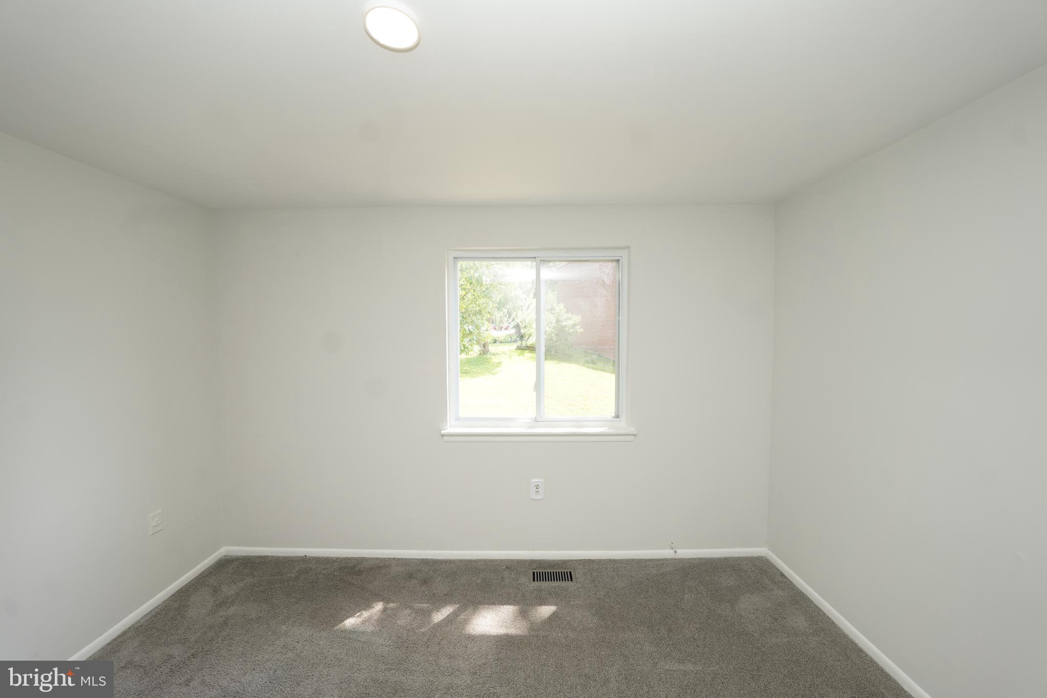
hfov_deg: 108.3
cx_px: 524
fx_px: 378
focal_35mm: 13
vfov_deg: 85.4
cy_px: 349
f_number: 4
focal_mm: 13
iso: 400
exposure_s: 1/160
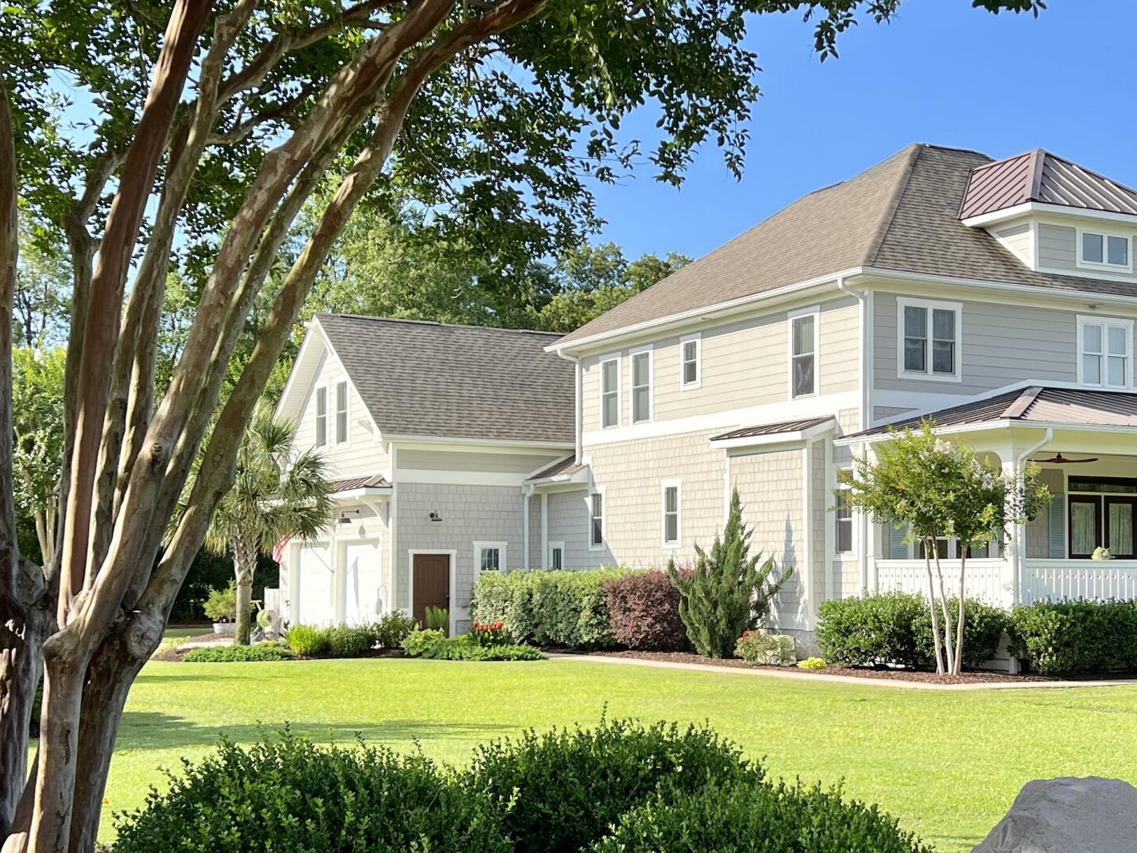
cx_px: 725
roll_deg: +0.5
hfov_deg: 34.7
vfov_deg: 26.5
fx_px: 1807
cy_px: 538
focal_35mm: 55
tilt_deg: +2.8
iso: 50
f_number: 1.5
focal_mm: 5.7
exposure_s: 1/1808
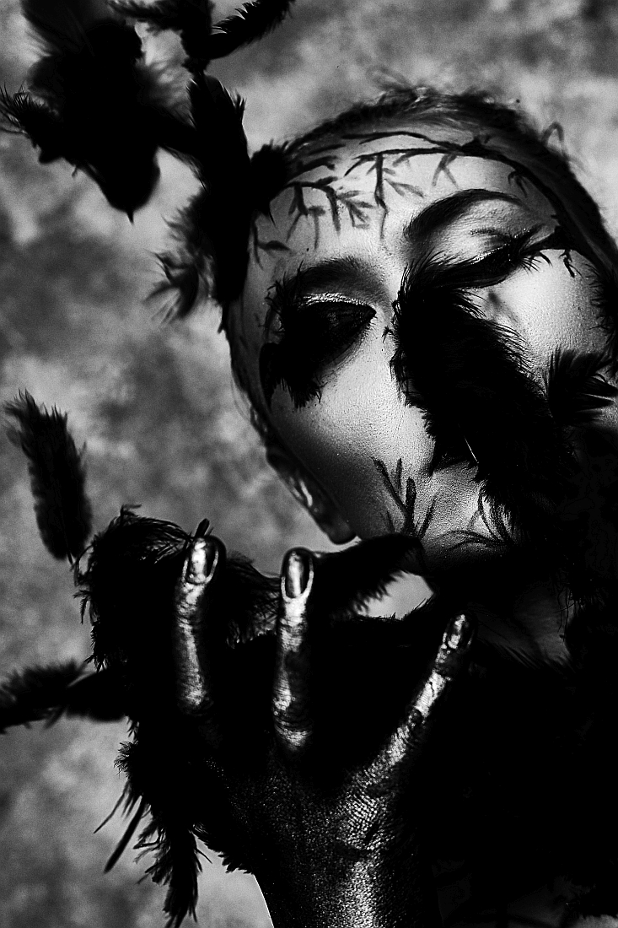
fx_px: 1288
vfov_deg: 39.6
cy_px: 464
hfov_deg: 27.0
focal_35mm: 50
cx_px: 309
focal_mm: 50
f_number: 4
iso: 100
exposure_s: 1/160
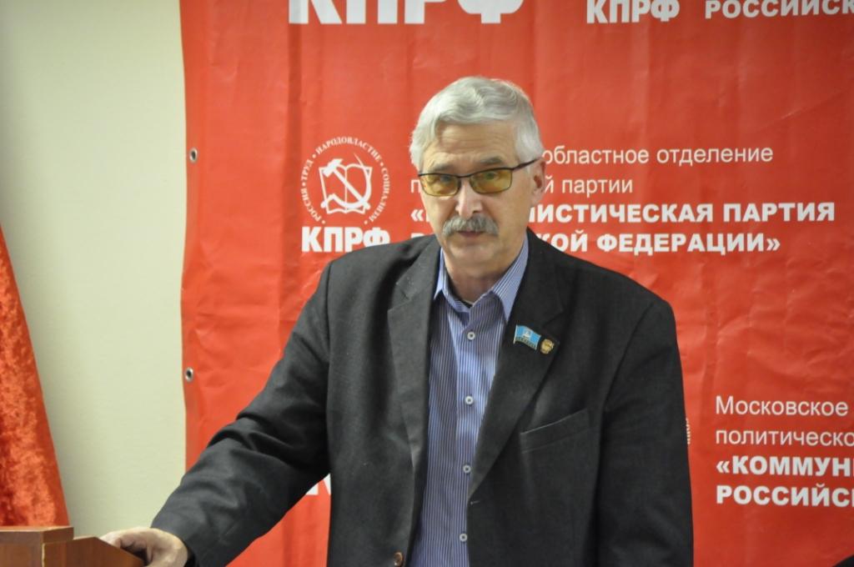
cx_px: 427
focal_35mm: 278
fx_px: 6575
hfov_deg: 7.4
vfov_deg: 4.9
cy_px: 284
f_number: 6
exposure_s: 1/20
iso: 3200
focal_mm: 185
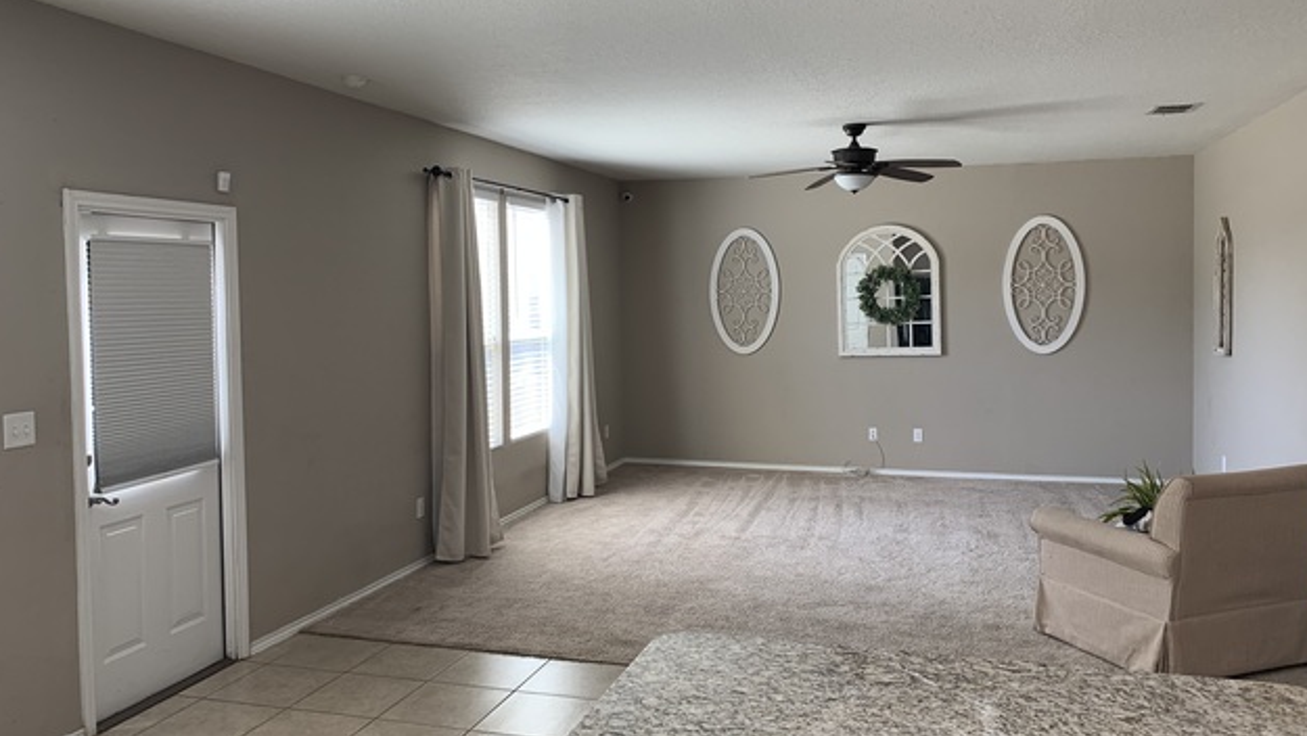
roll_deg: +0.6
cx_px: 659
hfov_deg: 66.0
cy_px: 341
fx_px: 1005
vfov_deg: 40.2
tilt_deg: -4.7
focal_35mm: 29
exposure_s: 1/120
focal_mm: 4.25
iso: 80
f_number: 1.8
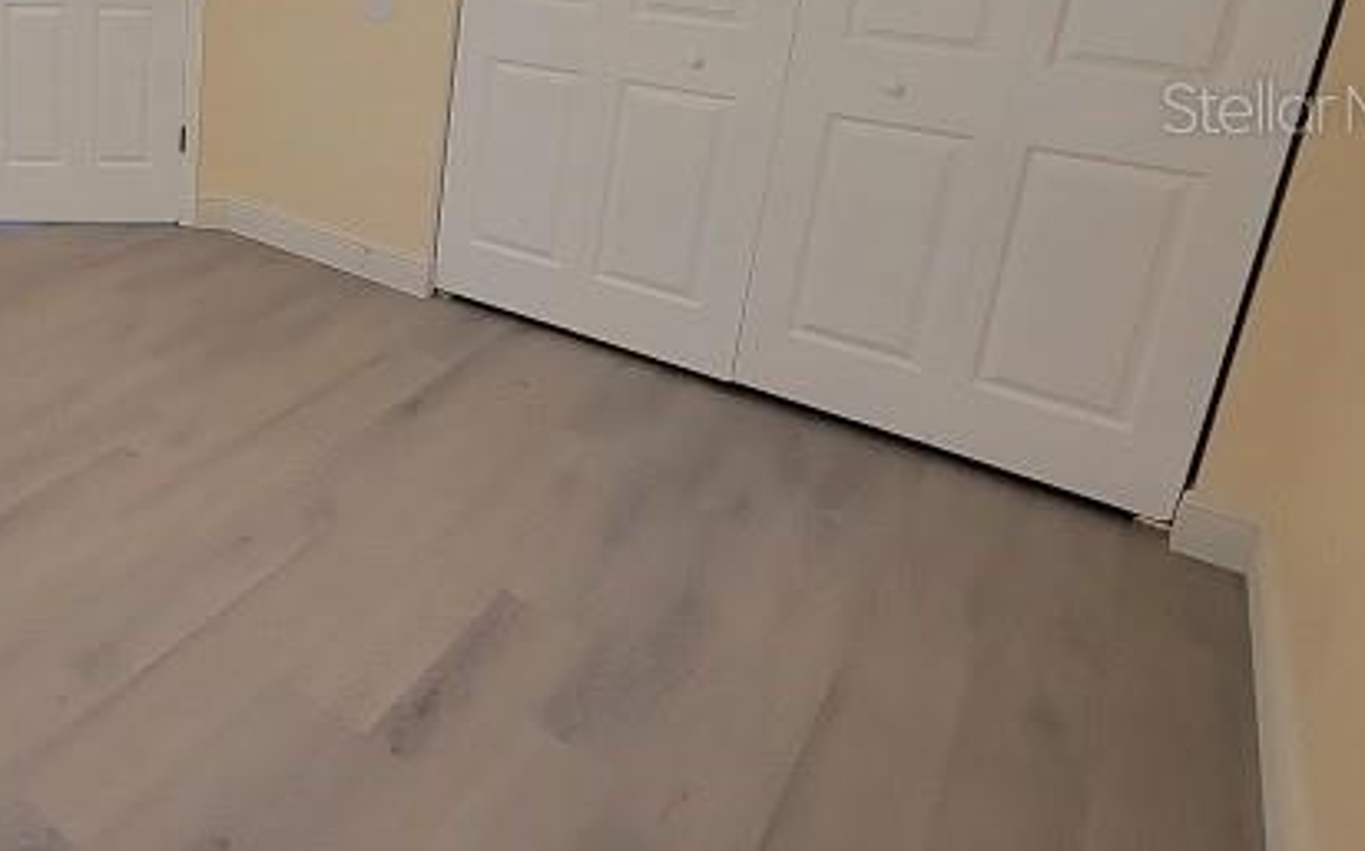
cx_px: 137
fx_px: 1004
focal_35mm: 27
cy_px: 108
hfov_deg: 58.5
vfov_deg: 42.7
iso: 125
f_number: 2.2
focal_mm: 2.2
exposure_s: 1/60
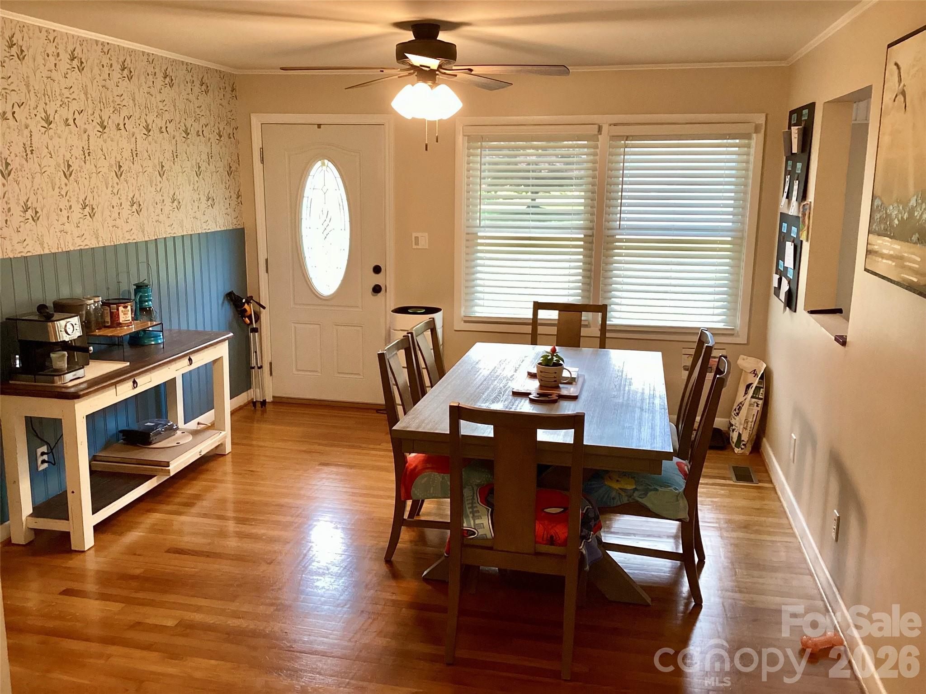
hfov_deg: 58.4
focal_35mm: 31
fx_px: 829
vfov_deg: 45.4
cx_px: 463
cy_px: 347
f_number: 2.4
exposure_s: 1/60
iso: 160
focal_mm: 3.3
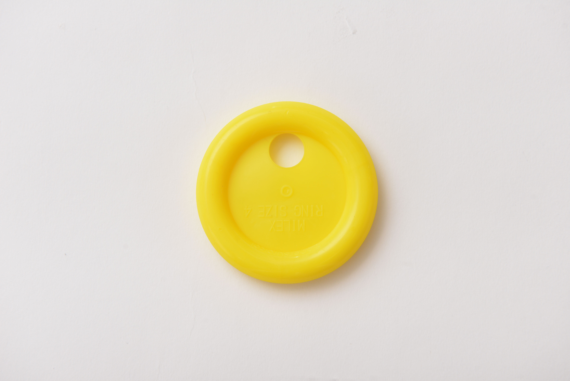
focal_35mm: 70
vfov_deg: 19.5
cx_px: 285
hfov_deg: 28.8
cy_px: 190
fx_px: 1109
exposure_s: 1/200
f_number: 7.1
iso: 400
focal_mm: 70
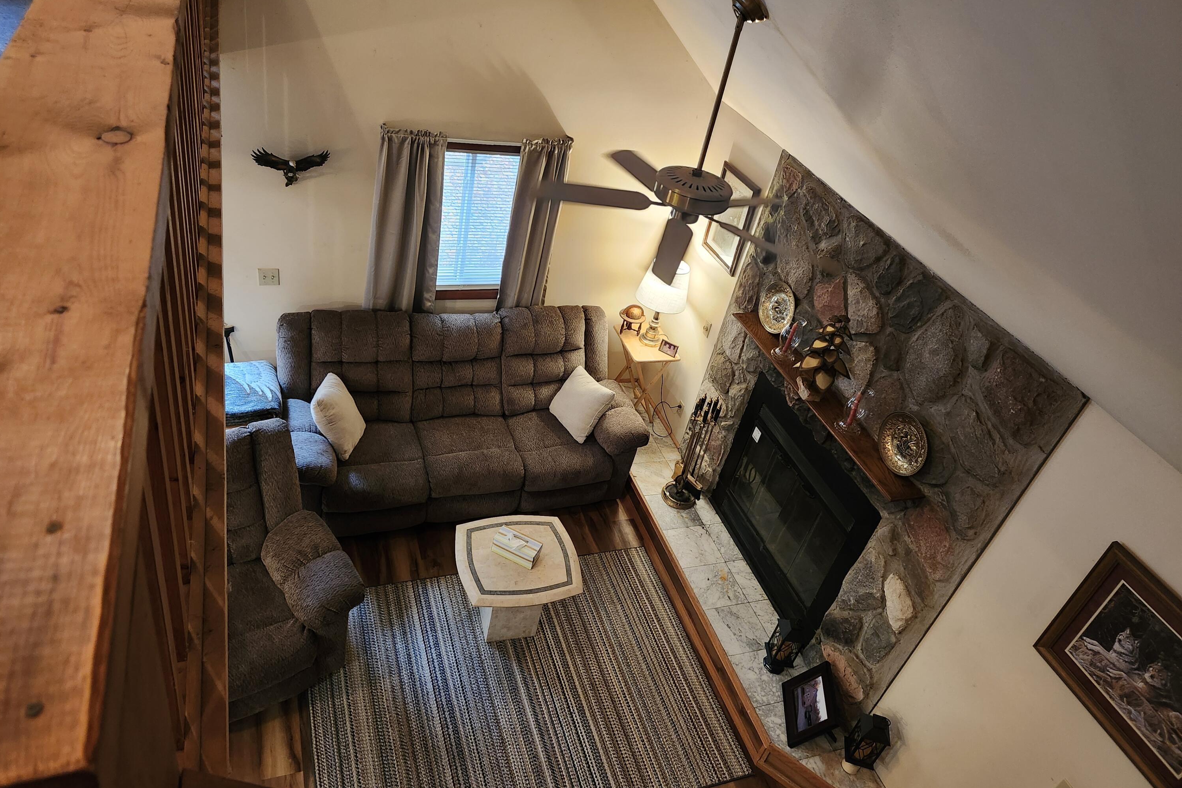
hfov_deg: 73.7
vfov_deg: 53.1
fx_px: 788
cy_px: 377
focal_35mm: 24
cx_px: 589
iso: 640
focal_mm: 5.54
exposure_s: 1/60
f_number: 1.8
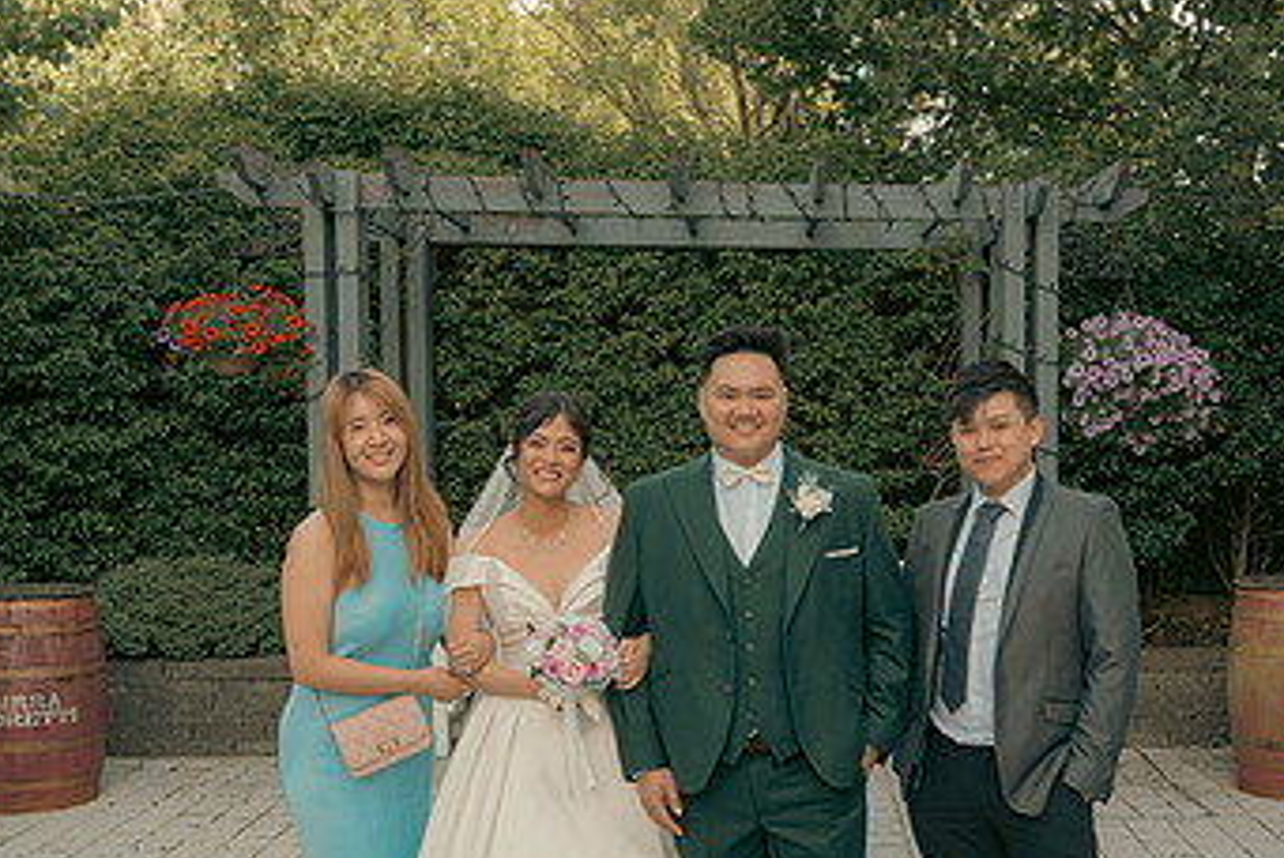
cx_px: 742
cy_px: 525
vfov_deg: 26.5
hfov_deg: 38.8
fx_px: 1821
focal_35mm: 51
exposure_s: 1/160
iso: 200
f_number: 5.6
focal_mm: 30
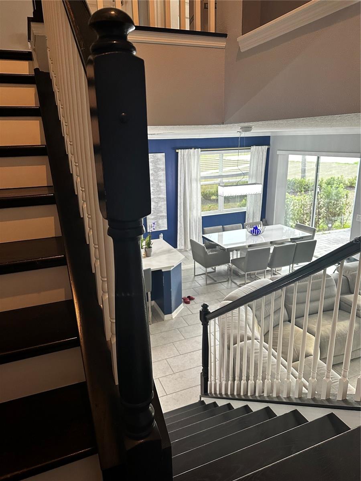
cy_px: 240
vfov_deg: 71.6
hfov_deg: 56.8
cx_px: 180
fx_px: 334
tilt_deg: -16.5
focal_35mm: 24
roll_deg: +0.4
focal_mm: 6.86
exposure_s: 1/60
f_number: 1.78
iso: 320
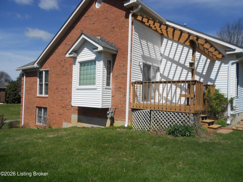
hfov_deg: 67.3
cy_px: 91
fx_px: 182
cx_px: 122
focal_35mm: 26
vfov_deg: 53.0
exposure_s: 1/320
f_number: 8
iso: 80
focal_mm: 4.6
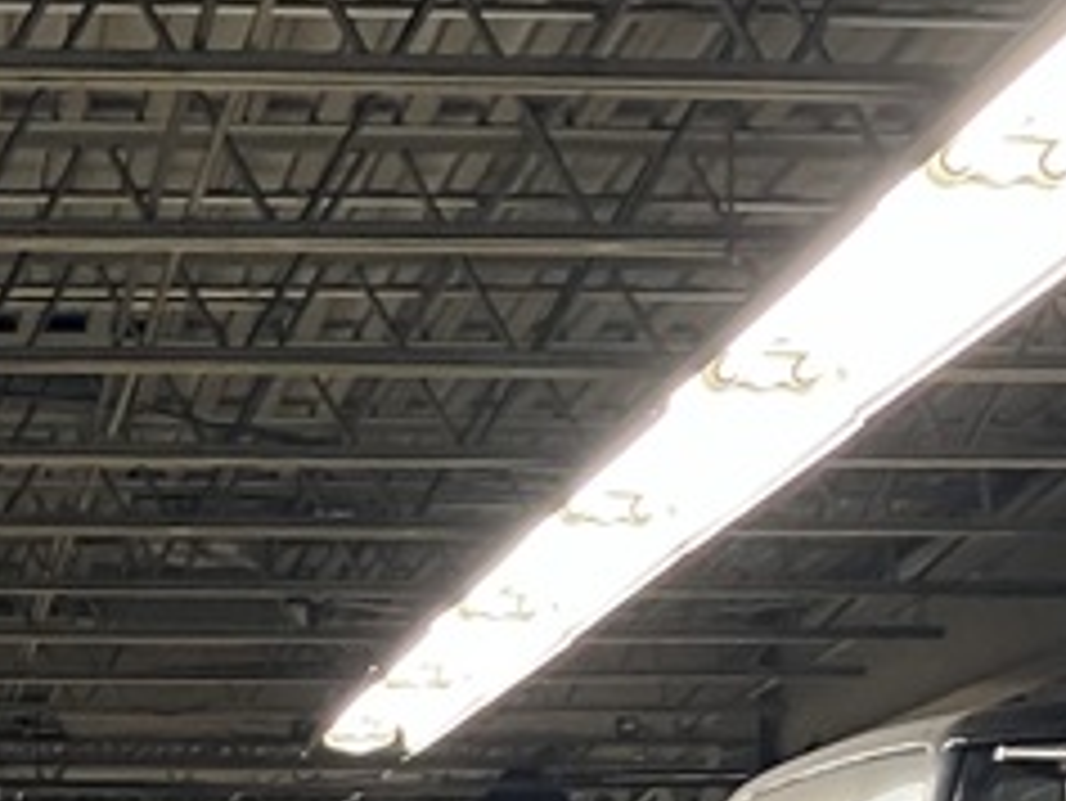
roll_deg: +1.6
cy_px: 1282
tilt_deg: -1.6
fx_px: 3636
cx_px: 103
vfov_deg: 11.9
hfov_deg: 16.5
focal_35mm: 118
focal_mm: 3.99
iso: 250
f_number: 1.8
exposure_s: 1/60
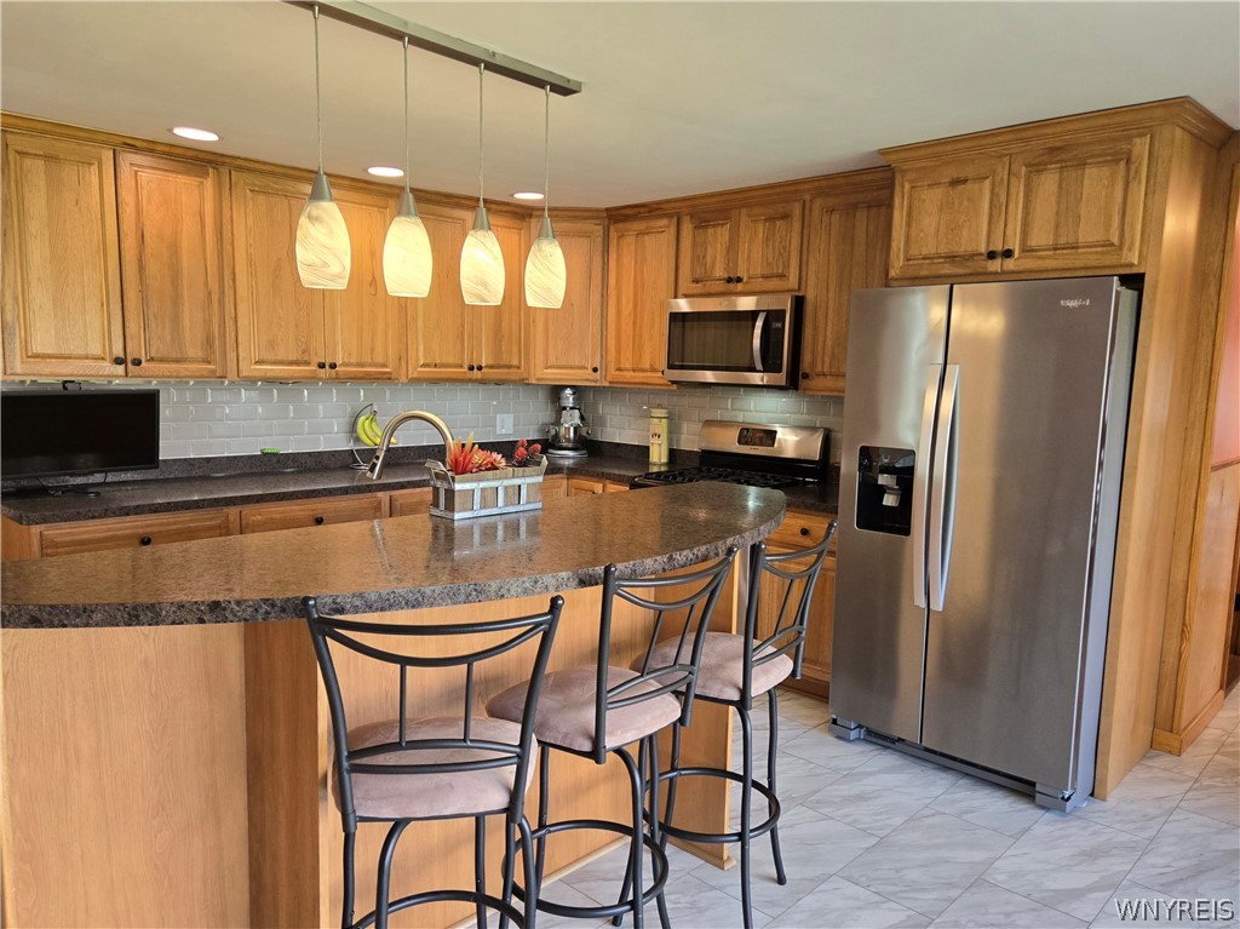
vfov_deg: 58.8
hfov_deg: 74.0
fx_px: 824
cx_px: 620
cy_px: 464
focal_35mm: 23
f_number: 1.8
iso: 125
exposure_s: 1/120
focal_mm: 5.4
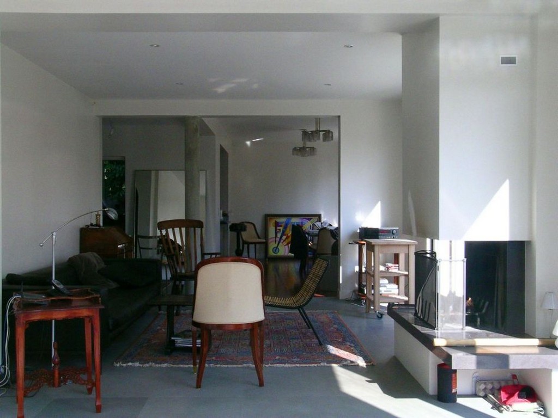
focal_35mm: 39
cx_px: 279
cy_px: 209
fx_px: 629
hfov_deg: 47.9
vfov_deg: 36.8
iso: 200
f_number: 5.5
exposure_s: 1/214
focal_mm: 8
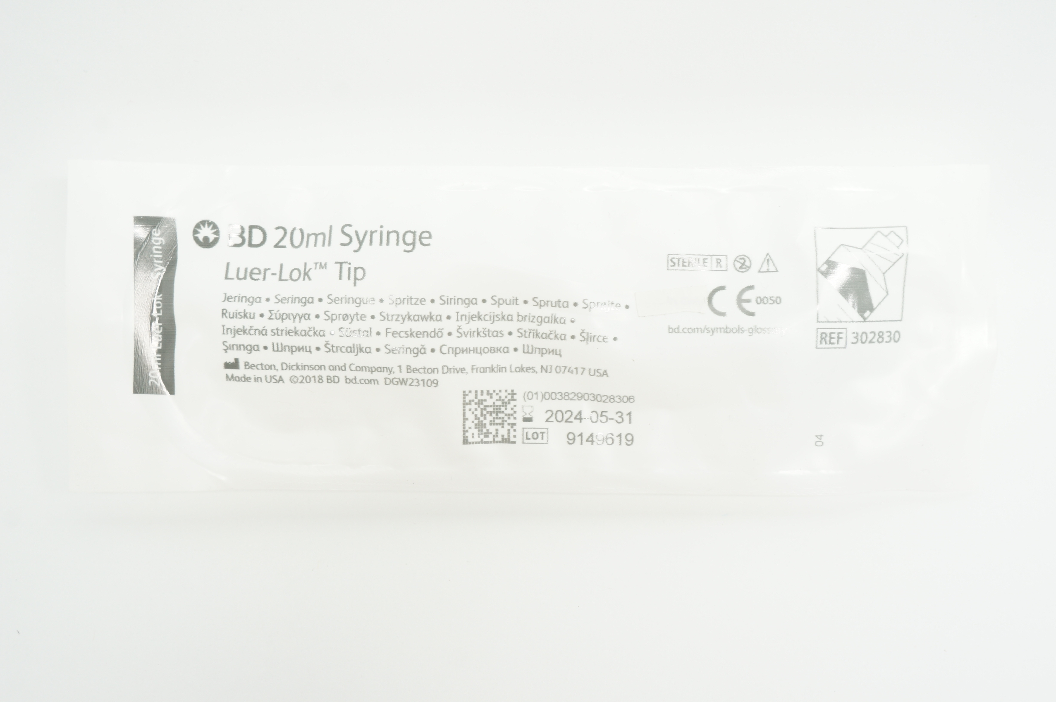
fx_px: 1231
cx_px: 528
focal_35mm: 42
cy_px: 351
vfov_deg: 31.8
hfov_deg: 46.4
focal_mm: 28
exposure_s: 1/15
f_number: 9
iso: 400
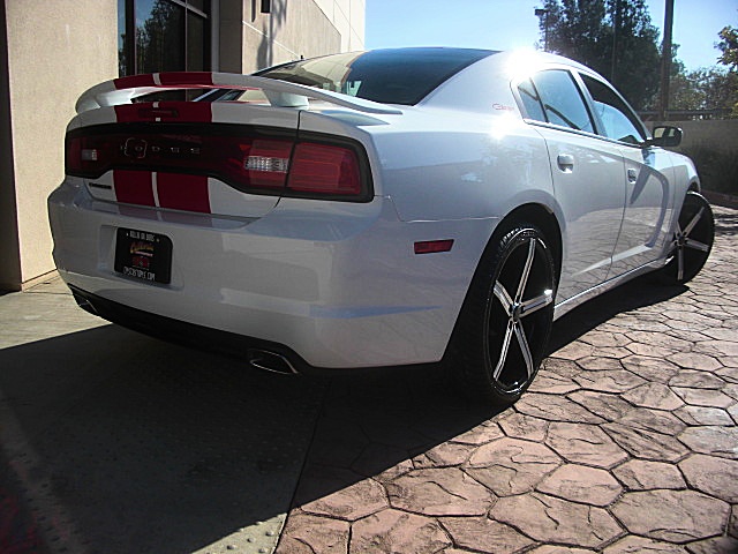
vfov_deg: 39.7
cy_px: 277
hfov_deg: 51.4
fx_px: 768
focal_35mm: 36
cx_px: 369
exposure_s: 1/1000
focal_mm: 6.3
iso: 50
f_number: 2.8
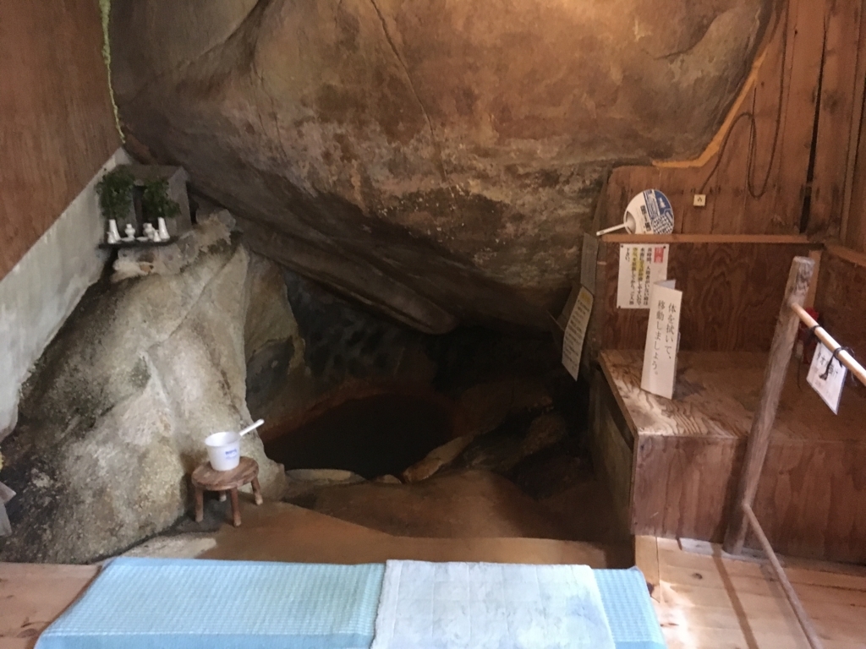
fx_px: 726
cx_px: 433
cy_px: 324
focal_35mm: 29
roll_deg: +2.3
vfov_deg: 48.2
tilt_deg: -14.8
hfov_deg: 61.7
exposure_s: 1/15
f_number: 2.2
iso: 500
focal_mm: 4.15
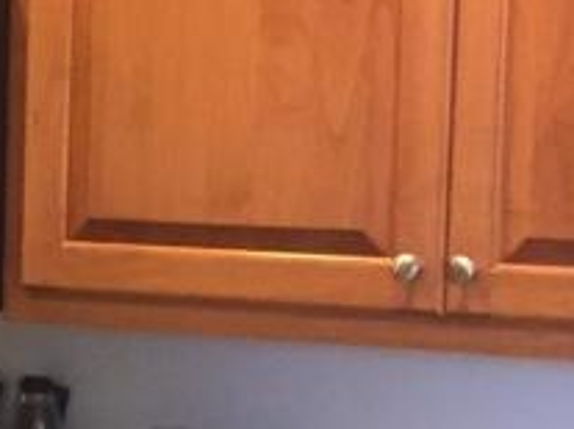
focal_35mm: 191
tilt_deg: -5.5
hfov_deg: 9.7
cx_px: -523
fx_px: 3165
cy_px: 390
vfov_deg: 7.7
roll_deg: +0.0
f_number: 2.2
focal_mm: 4.15
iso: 200
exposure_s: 1/30
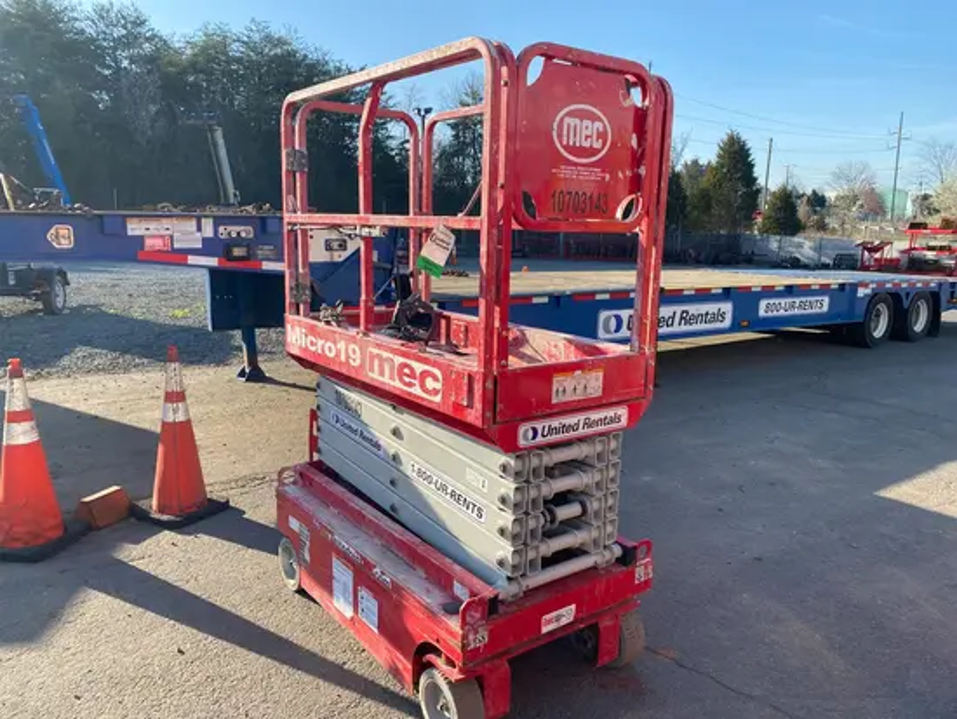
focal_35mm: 26
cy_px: 360
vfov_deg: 53.1
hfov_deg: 67.3
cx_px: 478
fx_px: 719
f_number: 1.8
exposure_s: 1/1043
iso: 32
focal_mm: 4.25
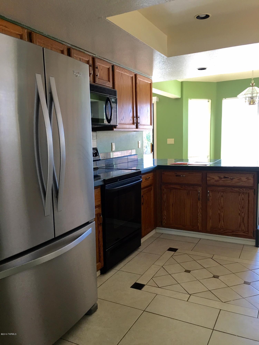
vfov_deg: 61.7
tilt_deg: -4.2
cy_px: 172
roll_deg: +1.2
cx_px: 130
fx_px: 289
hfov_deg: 48.2
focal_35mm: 29
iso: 32
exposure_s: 1/30
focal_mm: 4.15
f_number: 2.2
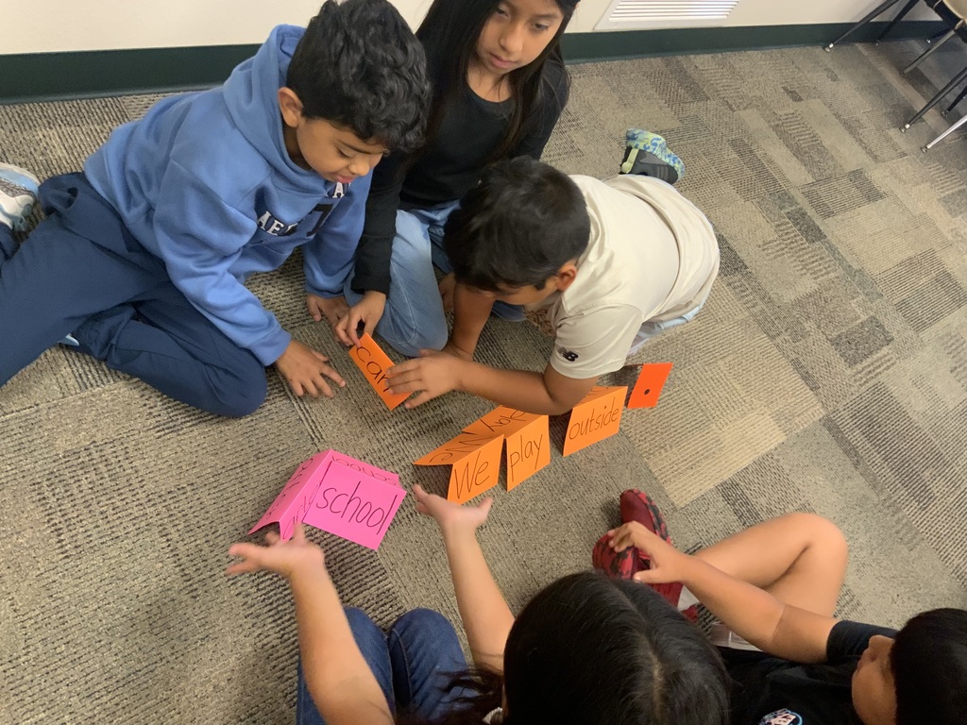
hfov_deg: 61.7
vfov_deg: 48.2
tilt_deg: -48.5
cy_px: 362
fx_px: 810
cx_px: 484
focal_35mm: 29
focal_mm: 3
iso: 250
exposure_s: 1/60
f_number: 1.8
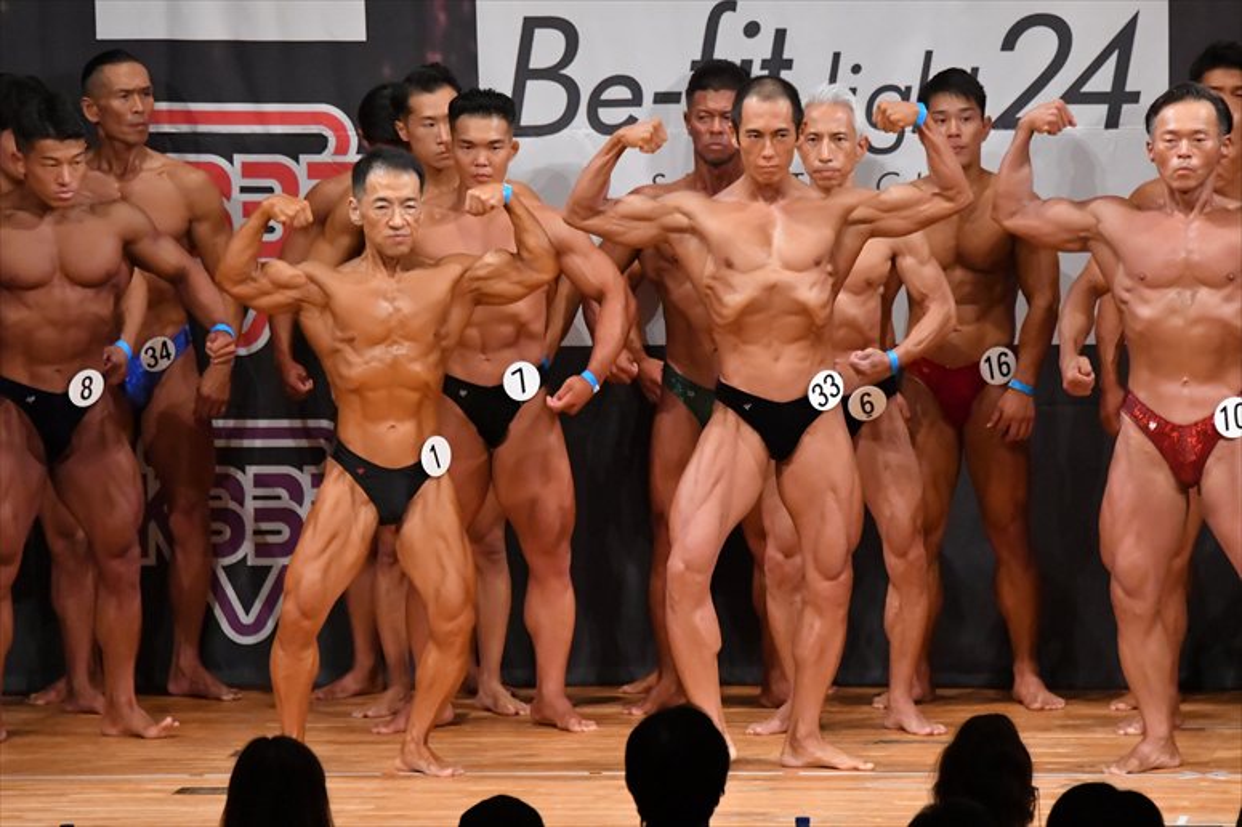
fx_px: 9311
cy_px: 414
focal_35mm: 270
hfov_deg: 7.6
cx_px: 621
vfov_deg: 5.1
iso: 9000
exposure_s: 1/400
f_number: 5.6
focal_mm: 180
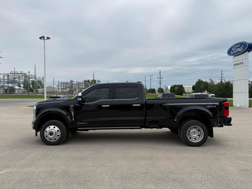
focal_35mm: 24
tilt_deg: -0.6
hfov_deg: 71.6
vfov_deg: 56.8
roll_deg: -0.7
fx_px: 175
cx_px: 126
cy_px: 94
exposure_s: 1/8130
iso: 80
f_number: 1.78
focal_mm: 6.76
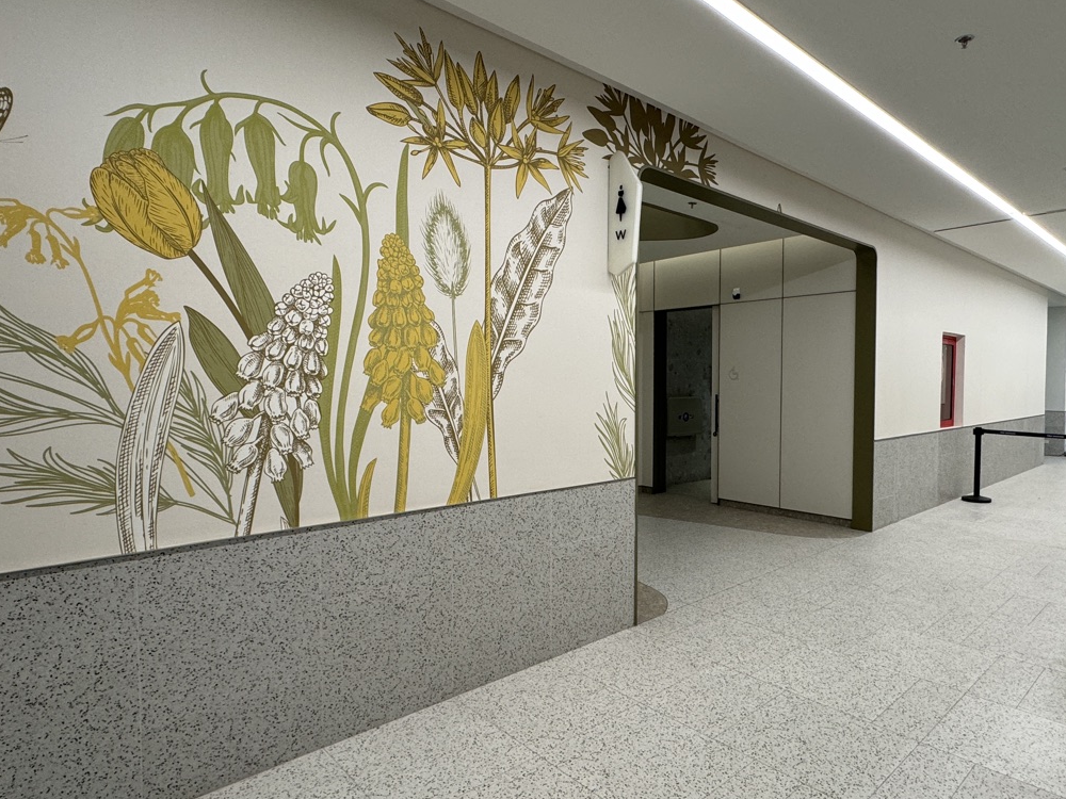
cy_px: 402
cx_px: 584
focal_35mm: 21
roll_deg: +0.4
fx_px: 647
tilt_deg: -0.6
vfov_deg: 63.4
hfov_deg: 78.8
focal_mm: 2.22
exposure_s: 1/100
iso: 160
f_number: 2.2
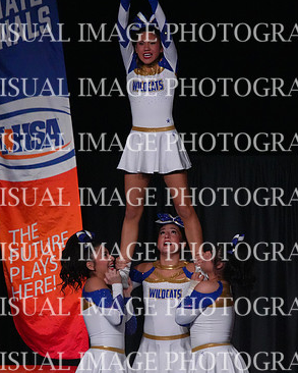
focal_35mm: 424
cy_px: 224
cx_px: 158
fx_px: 4672
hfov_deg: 3.7
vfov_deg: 4.6
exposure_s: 1/1250
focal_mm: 285
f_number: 5.6
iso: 16000
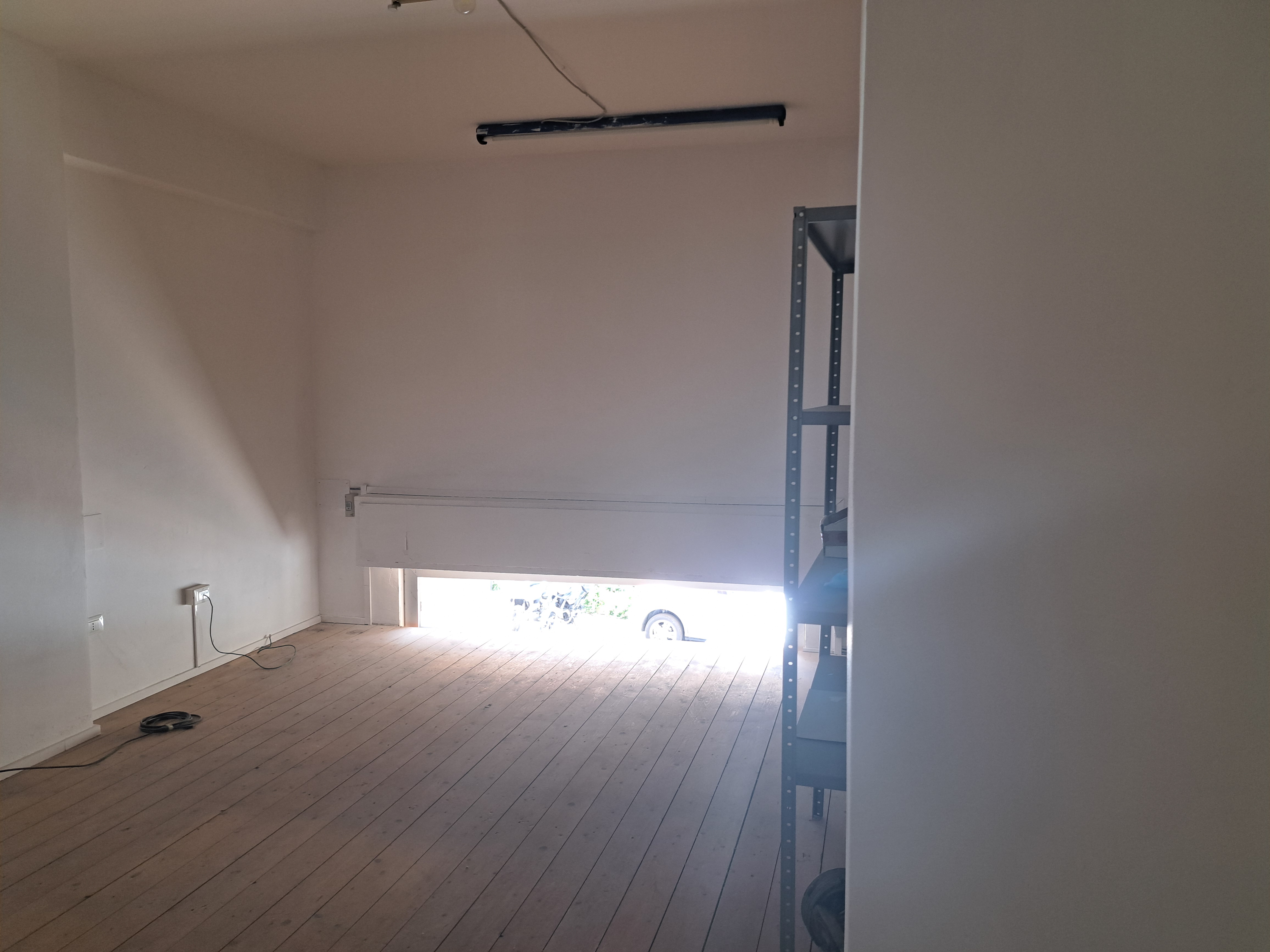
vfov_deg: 56.8
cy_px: 476
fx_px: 881
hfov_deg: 71.6
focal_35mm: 24
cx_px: 635
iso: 100
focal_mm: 5.23
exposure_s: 1/25
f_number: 1.8
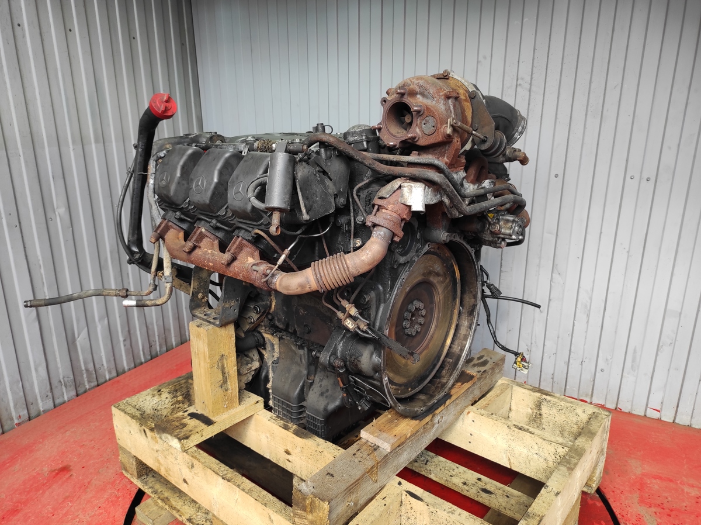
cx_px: 350
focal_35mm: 25
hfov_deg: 69.4
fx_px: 506
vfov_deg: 54.8
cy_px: 262
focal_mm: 5.43
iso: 100
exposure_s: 1/121
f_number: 1.89
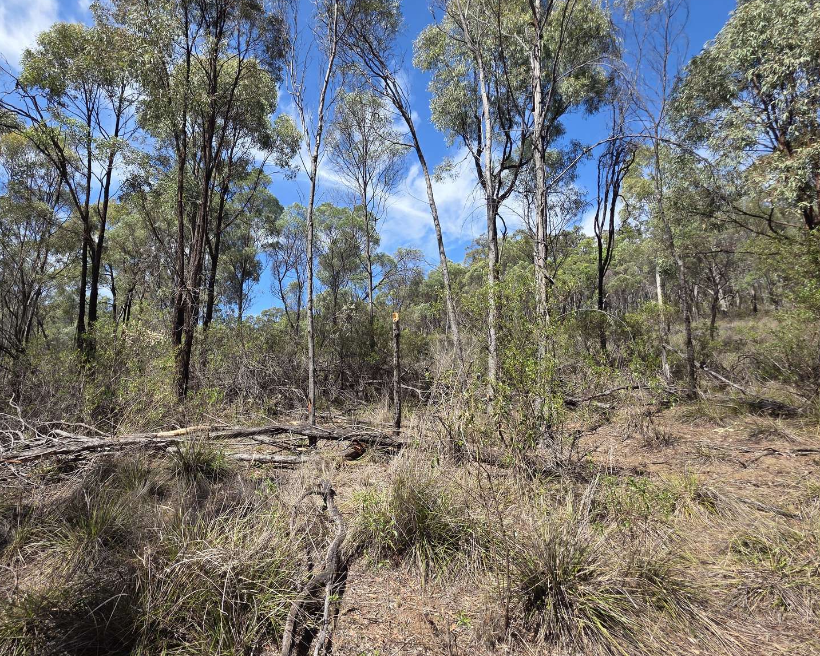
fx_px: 413
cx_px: 343
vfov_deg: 76.8
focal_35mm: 17
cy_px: 303
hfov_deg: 88.9
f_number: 1.9
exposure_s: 1/1132
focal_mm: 2.2
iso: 40
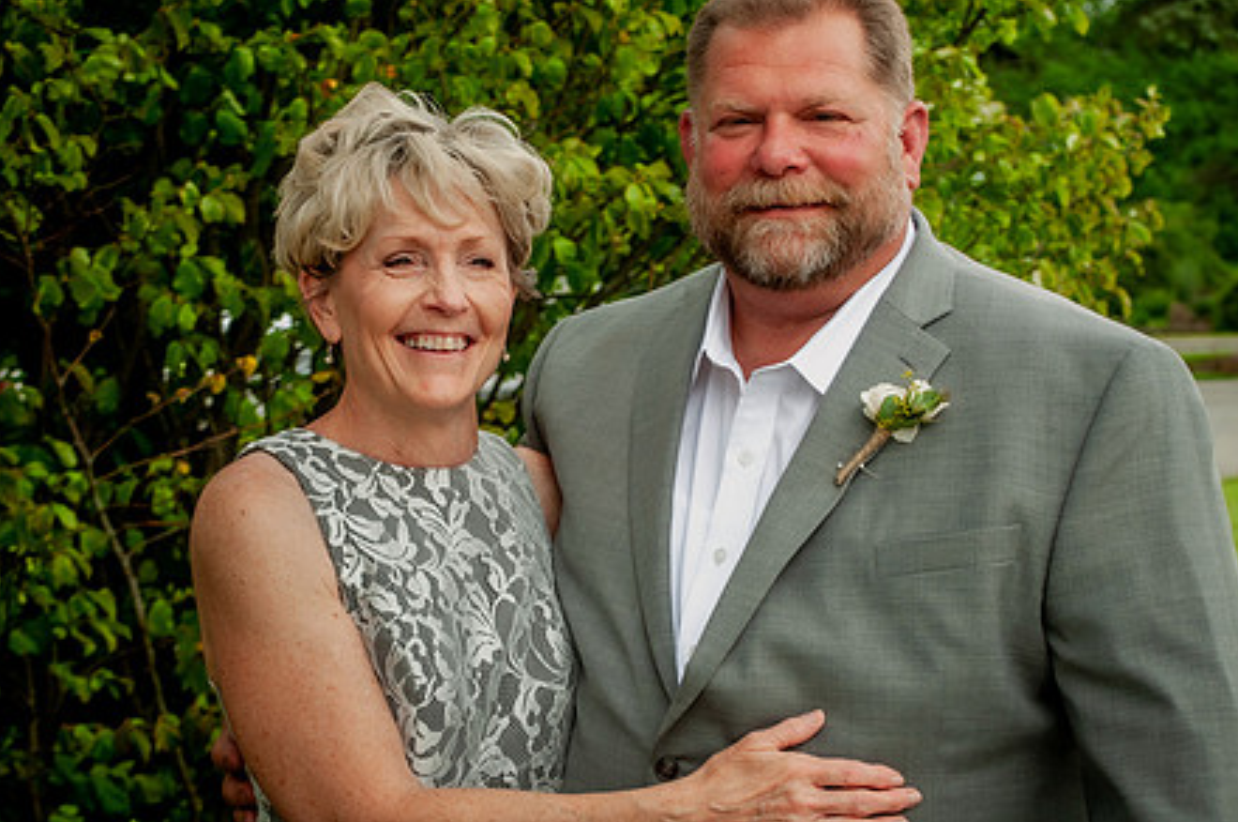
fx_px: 3731
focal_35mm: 109
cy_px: 350
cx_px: 703
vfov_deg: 12.6
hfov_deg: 18.8
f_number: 6.3
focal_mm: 55
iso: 200
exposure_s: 1/160
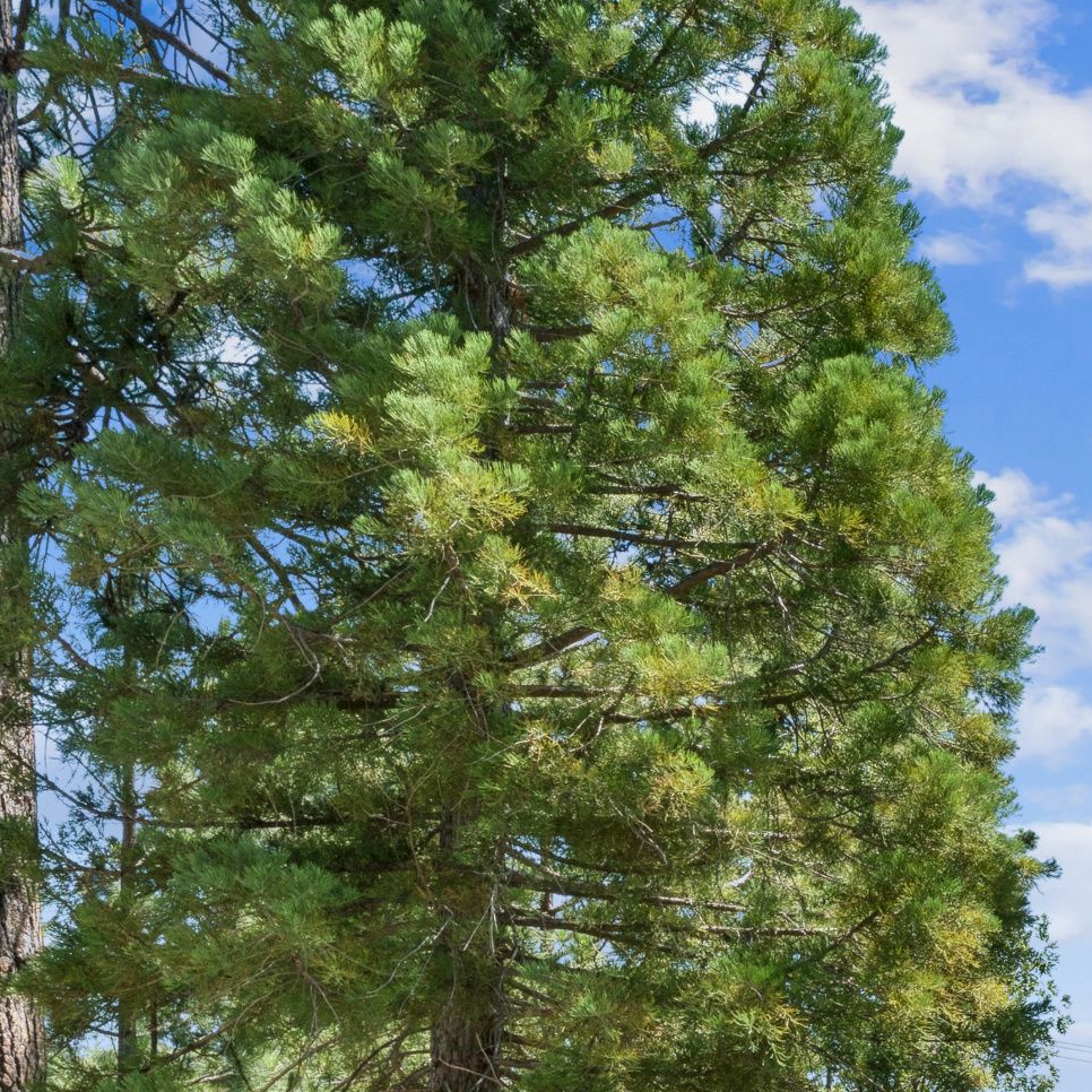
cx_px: 1484
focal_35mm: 58
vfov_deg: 26.6
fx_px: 2057
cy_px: 1293
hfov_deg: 25.0
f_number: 22
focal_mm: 18.2
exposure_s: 1/20
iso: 100
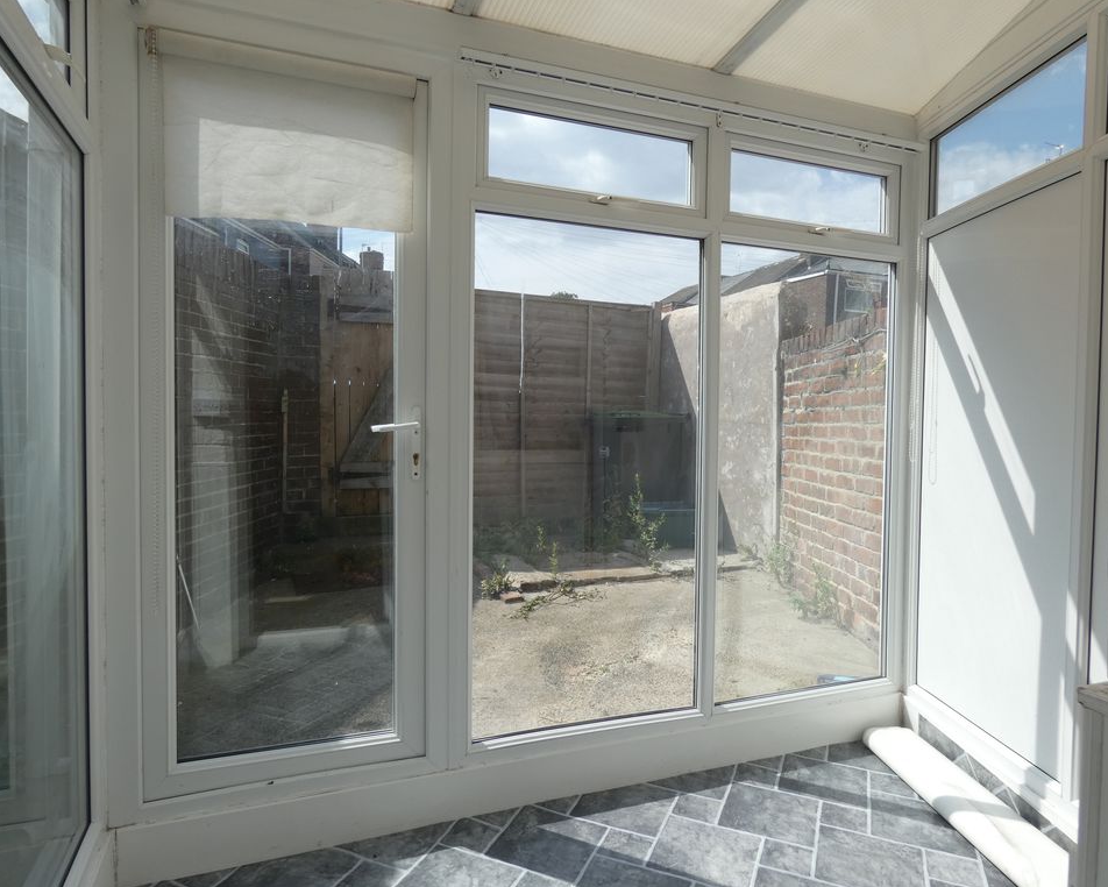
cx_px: 556
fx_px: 689
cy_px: 442
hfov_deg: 77.6
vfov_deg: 65.5
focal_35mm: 21
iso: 80
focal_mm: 3.6
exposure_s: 1/1000
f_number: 3.5
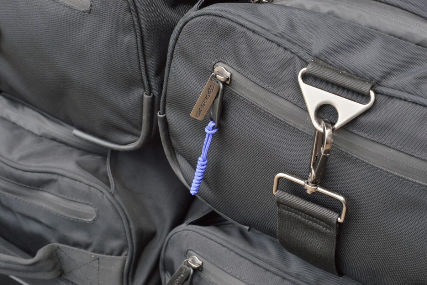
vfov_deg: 16.6
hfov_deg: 24.6
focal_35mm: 82
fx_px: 978
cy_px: 142
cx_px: 214
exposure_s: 1/25
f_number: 11
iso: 200
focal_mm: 55
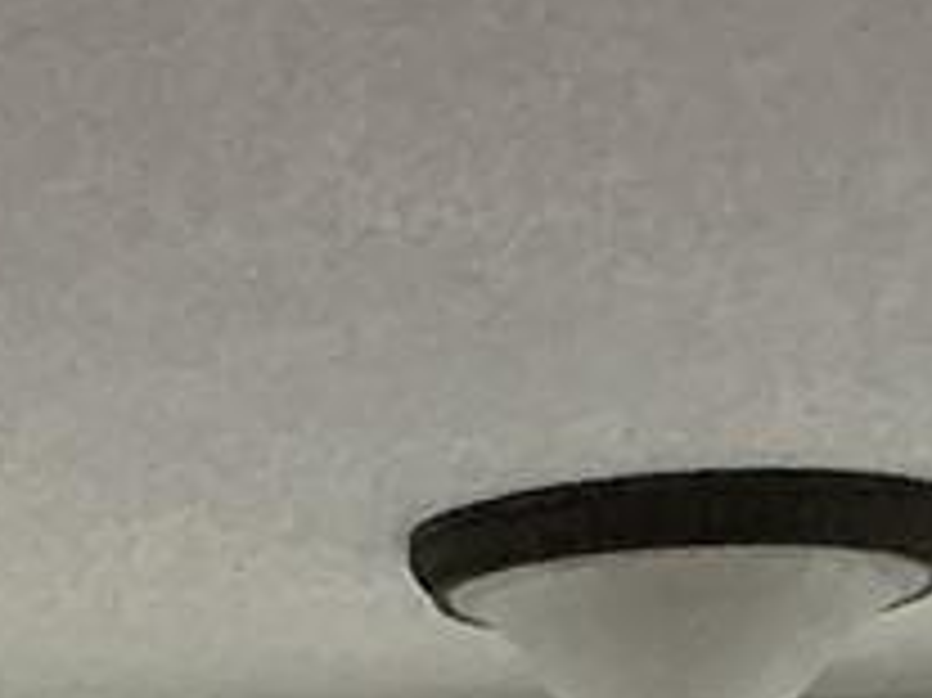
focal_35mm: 224
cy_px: 2337
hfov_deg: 7.2
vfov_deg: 6.0
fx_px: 6027
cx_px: -2373
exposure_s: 1/60
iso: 50
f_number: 1.8
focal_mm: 3
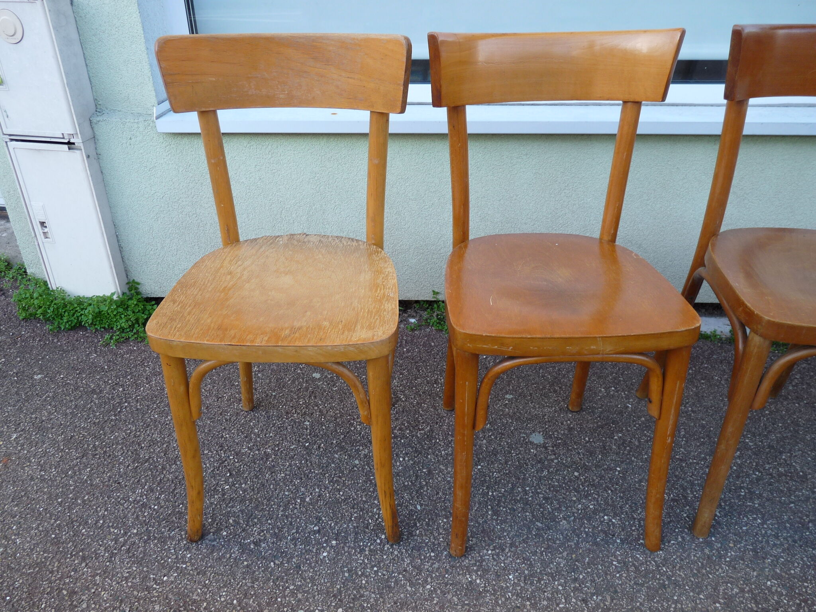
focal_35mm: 27
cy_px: 306
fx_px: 636
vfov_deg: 51.4
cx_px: 408
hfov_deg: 65.3
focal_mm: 4.8
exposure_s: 1/125
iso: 100
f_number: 2.8
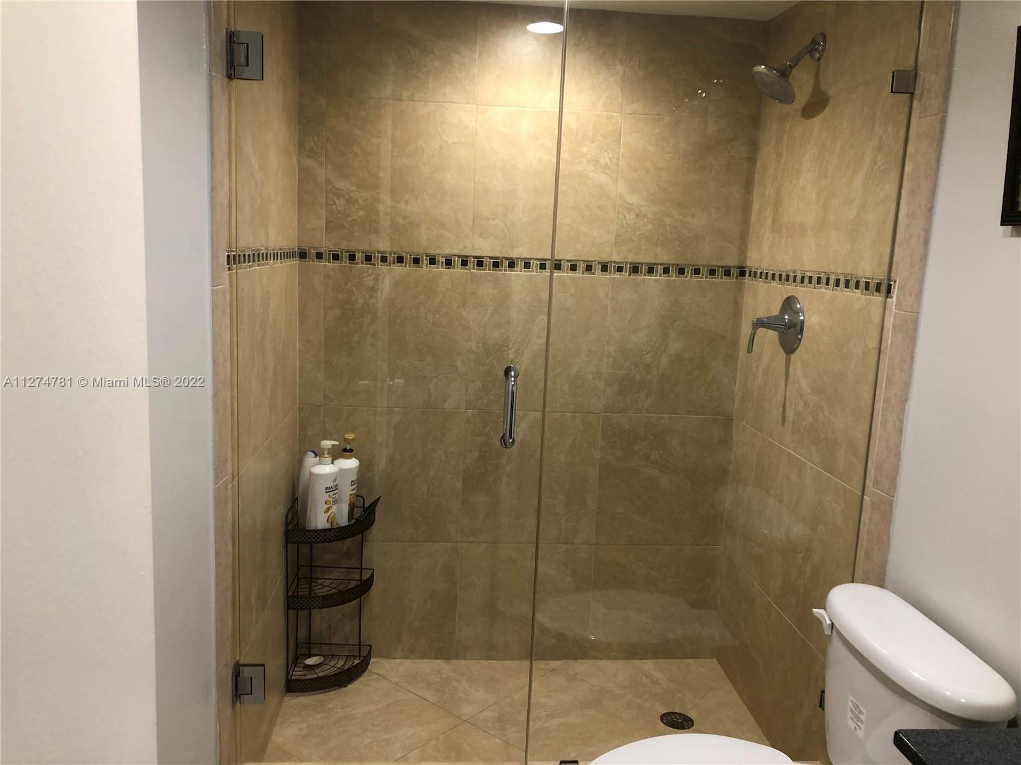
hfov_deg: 63.4
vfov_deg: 49.7
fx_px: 826
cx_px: 510
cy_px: 382
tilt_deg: -8.4
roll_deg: -2.9
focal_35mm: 28
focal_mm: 3.99
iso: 40
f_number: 1.8
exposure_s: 1/24
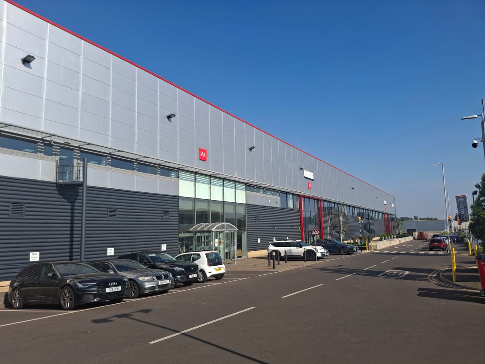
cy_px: 182
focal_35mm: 25
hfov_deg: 69.4
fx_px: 350
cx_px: 242
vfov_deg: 54.9
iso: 32
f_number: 1.8
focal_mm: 4.69
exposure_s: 1/1832
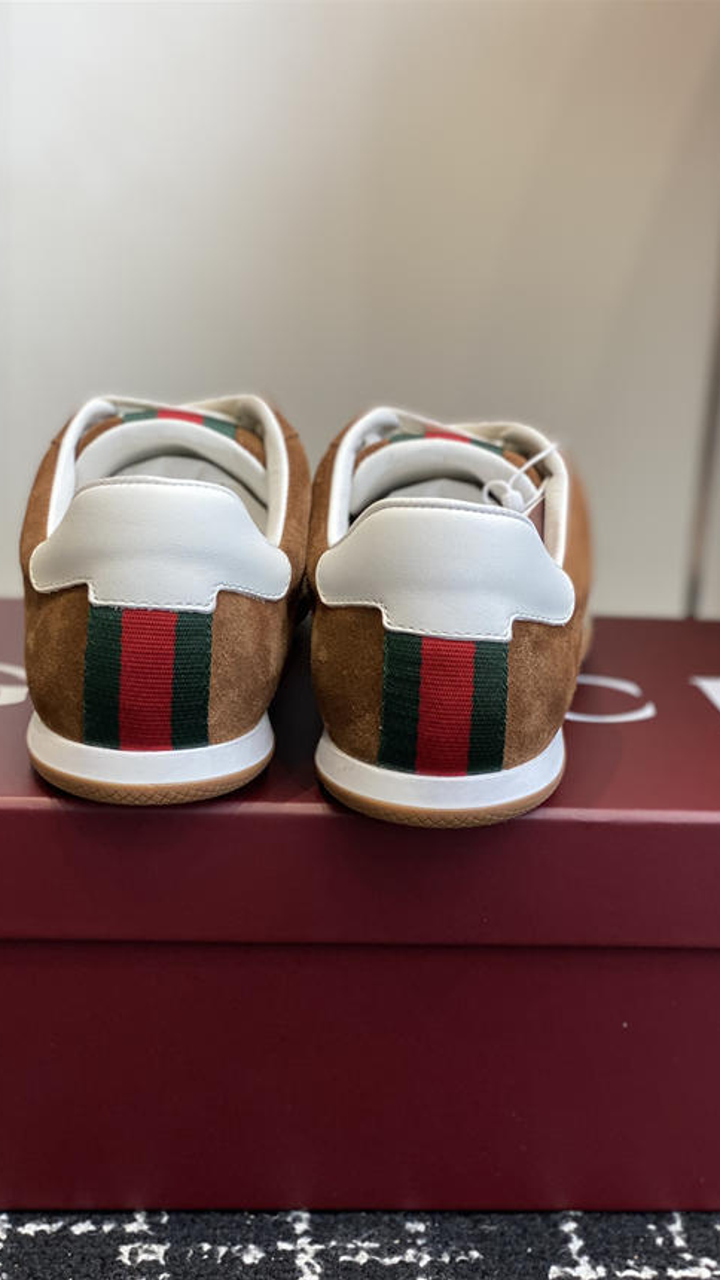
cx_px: 308
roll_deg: -3.8
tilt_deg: -16.3
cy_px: 642
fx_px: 1936
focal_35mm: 57
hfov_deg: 21.1
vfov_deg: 36.6
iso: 64
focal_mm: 6
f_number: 2
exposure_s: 1/122
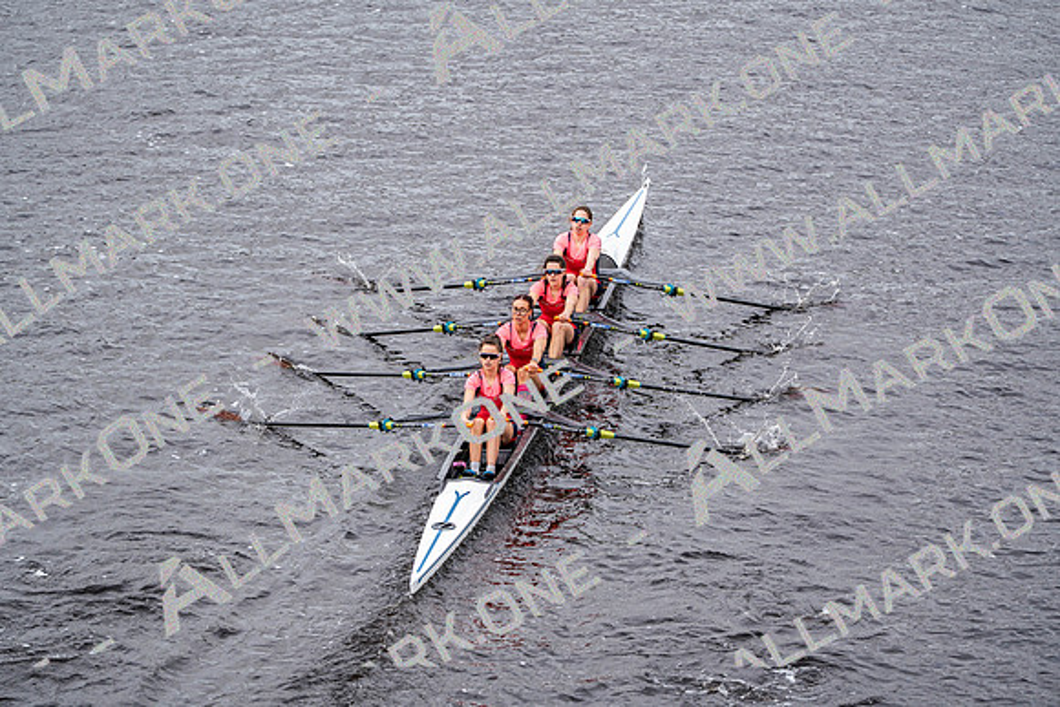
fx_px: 5890
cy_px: 354
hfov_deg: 10.3
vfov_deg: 6.9
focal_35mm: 200
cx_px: 530
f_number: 2.8
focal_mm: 200
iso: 250
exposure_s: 1/2000
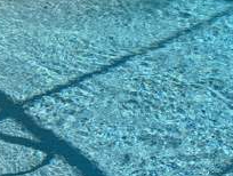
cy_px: -58
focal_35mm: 94
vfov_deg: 15.0
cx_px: 78
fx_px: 634
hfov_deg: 20.7
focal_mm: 6.9
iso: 20
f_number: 1.68
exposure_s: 1/1038
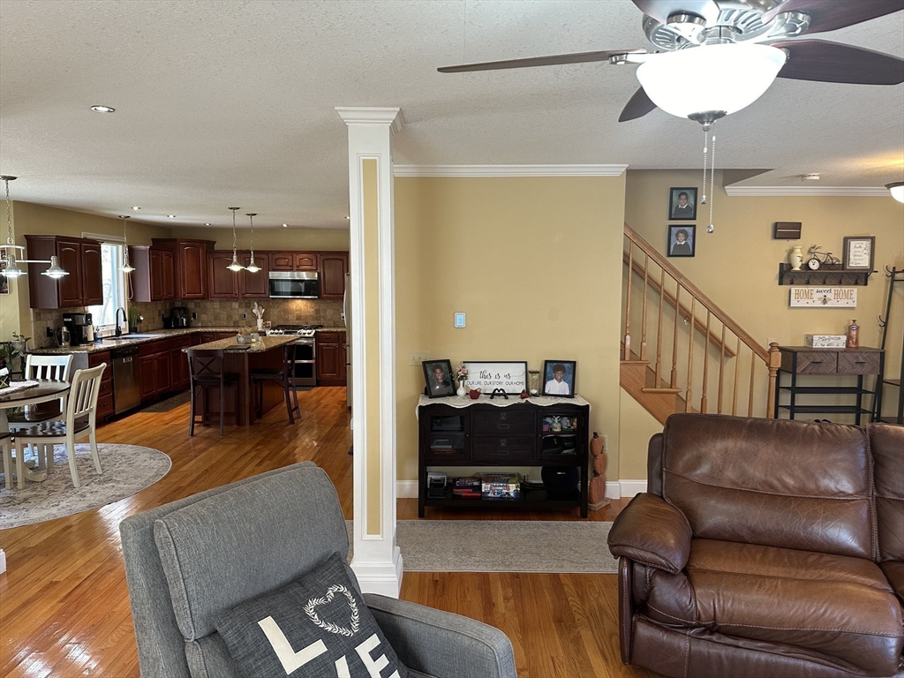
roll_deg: +0.3
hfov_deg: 71.6
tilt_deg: -5.1
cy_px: 339
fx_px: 627
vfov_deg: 56.8
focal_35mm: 24
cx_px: 452
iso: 160
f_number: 1.78
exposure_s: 1/60
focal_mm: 6.86
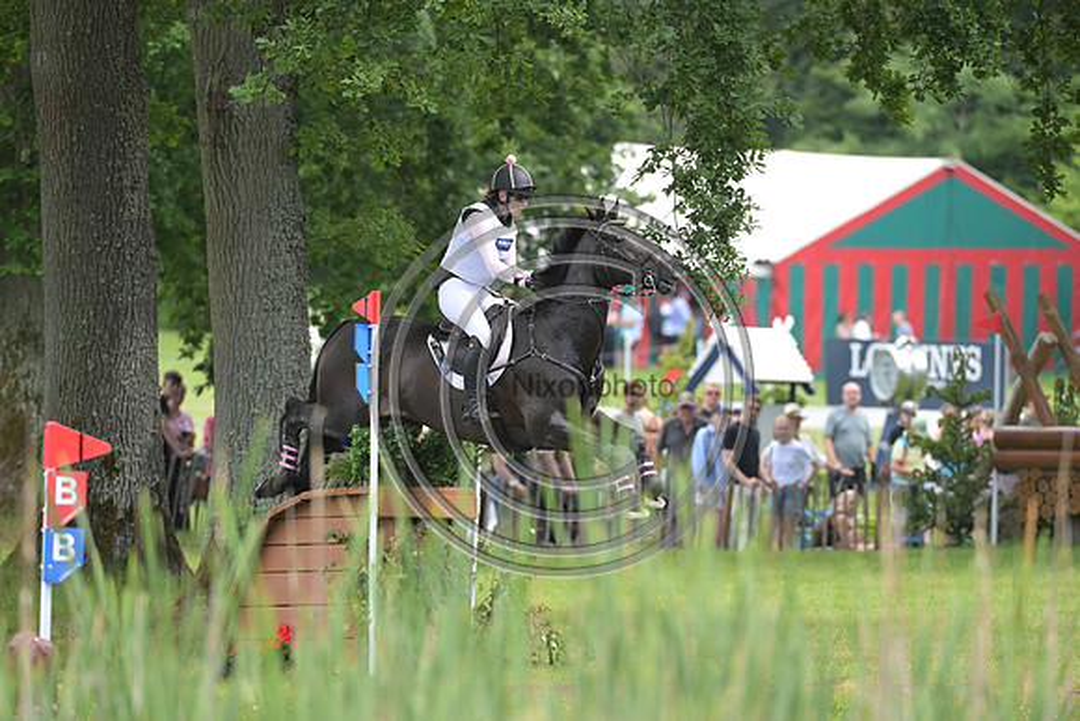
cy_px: 360
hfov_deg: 5.2
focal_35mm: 400
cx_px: 540
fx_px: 12002
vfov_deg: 3.4
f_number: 5.6
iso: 1800
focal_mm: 400
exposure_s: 1/1600
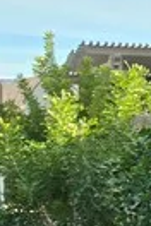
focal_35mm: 105
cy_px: 111
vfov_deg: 19.5
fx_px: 661
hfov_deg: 7.4
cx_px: 657
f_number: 2.2
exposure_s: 1/1429
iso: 50
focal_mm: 2.2
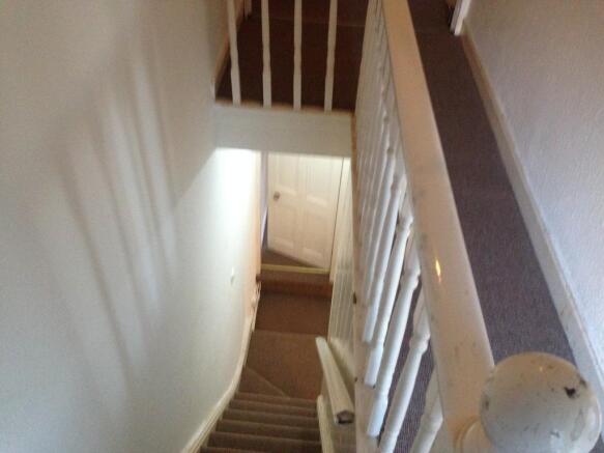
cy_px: 226
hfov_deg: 55.4
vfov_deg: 42.9
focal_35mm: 33
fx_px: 576
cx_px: 302
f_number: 2.4
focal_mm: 4.12
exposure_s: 1/20
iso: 400
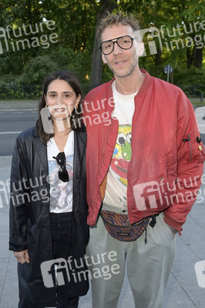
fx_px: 265
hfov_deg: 42.3
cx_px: 102
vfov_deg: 60.3
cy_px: 154
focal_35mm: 31
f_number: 5.6
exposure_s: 1/160
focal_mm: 31
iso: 640
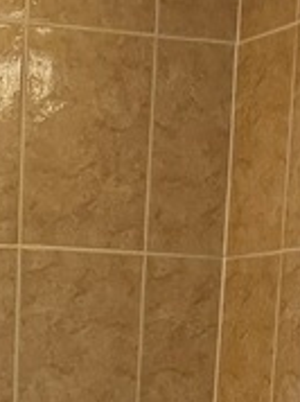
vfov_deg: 12.2
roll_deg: -0.7
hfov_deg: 10.1
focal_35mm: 146
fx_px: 1691
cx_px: 16
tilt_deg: -13.6
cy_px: 763
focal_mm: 6.76
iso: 100
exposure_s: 1/270
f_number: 1.78
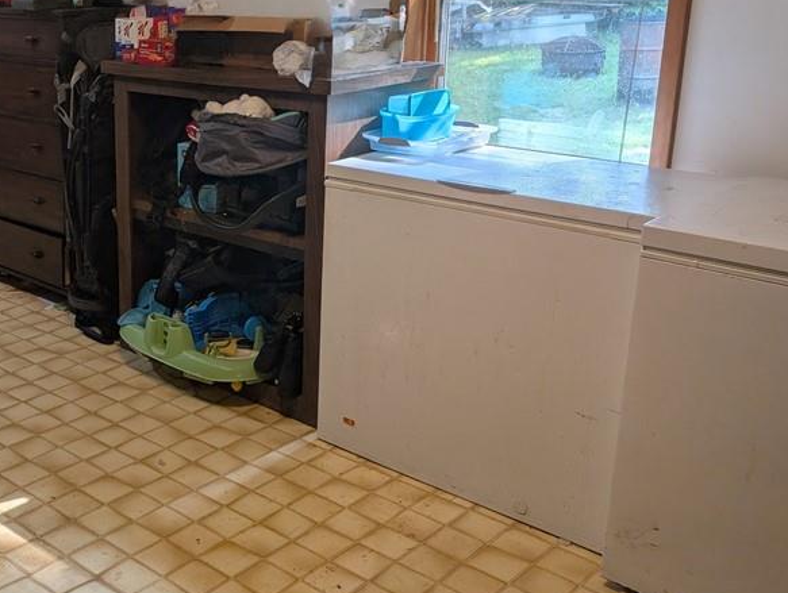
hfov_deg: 42.0
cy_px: 224
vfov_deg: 34.3
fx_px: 957
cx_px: 118
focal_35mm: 42
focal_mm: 6.9
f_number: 1.68
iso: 70
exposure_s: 1/120
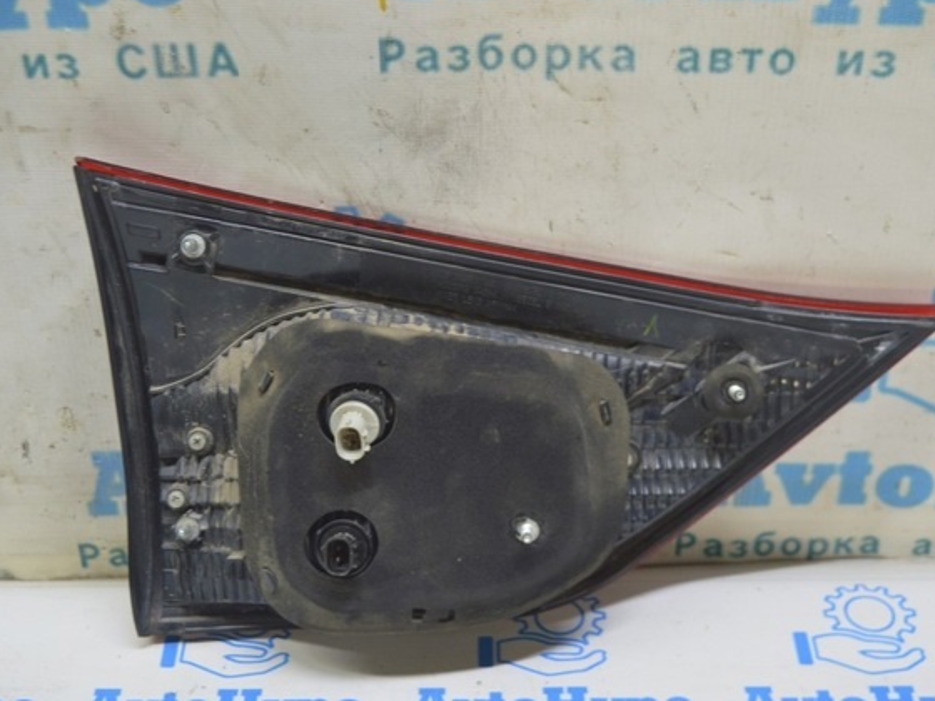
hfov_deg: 34.3
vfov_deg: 26.1
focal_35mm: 56
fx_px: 1513
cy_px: 348
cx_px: 426
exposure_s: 1/20
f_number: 5.6
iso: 400
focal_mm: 34
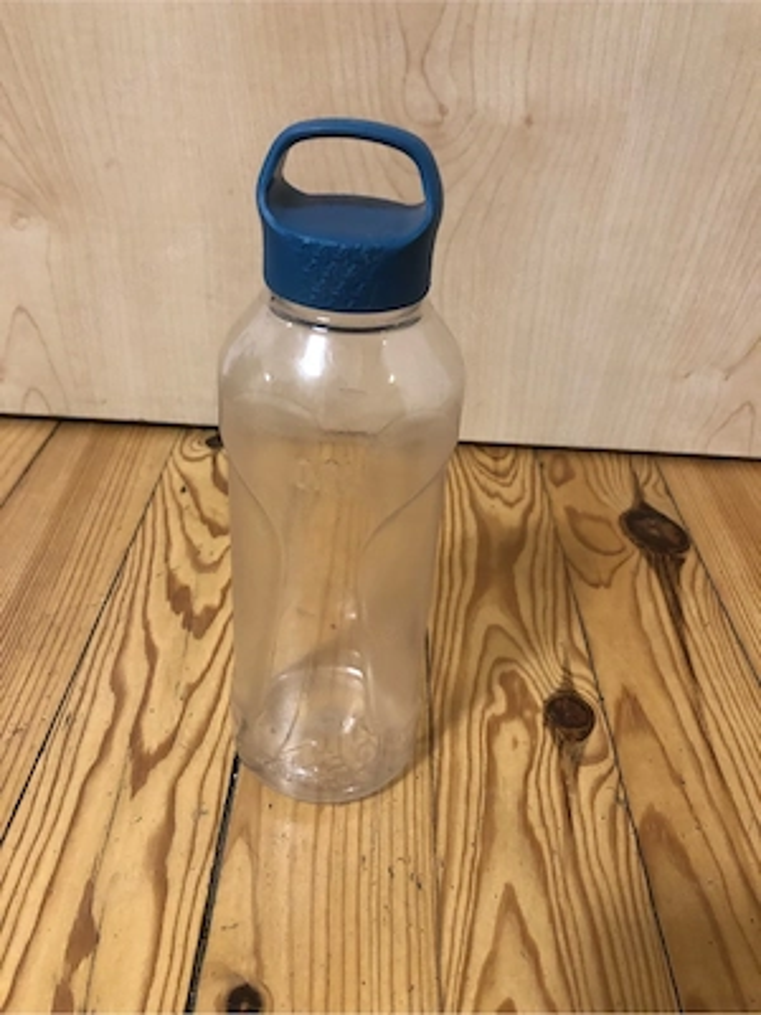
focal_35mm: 28
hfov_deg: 49.7
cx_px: 380
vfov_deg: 63.4
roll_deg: -4.3
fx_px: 821
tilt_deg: -32.8
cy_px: 508
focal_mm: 4
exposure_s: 1/15
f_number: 1.8
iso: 100
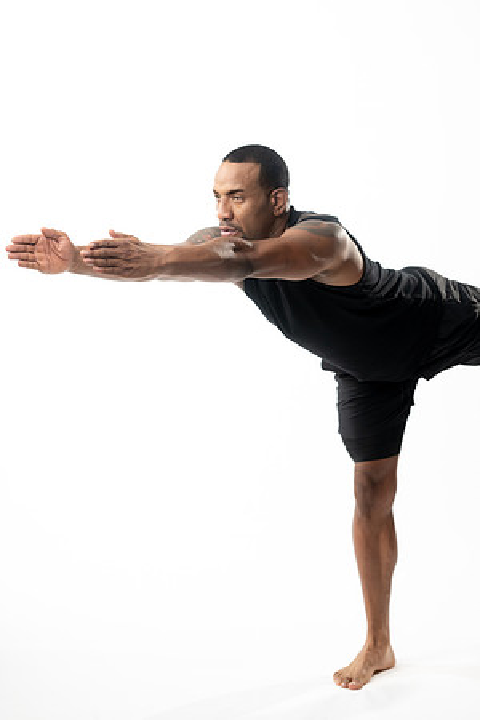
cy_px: 360
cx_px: 240
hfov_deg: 16.1
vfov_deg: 23.9
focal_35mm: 85
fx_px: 1700
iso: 800
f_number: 3.2
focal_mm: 85
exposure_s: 1/80
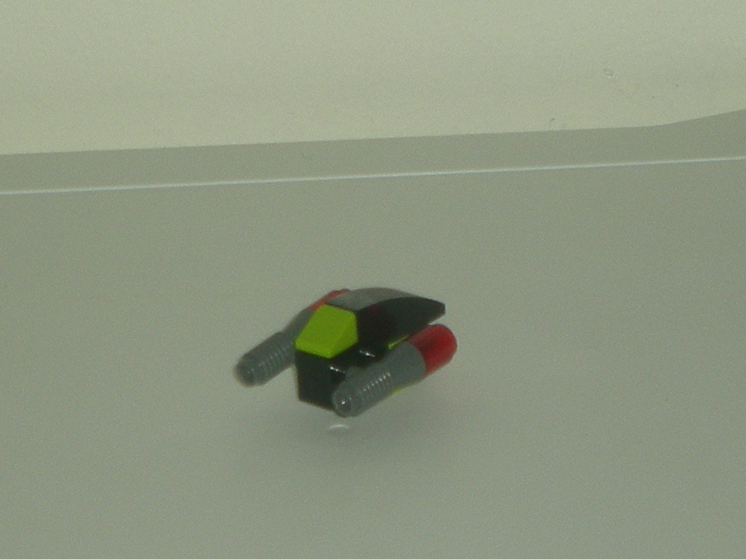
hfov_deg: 26.3
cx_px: 373
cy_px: 280
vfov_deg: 19.9
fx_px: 1595
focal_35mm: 74
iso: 50
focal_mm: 12.3
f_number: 4.6
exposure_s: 1/120
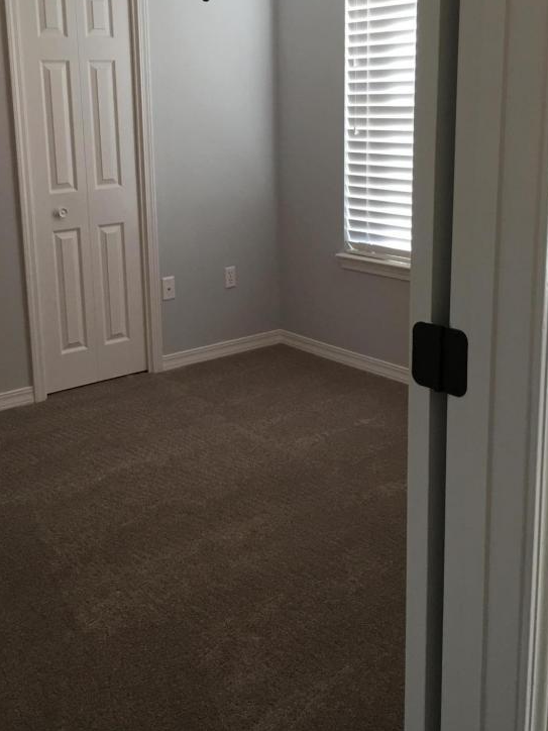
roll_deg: +0.7
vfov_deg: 45.4
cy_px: 281
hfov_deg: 35.0
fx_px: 865
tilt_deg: -10.4
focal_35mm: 41
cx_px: 207
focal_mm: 4.15
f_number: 2.2
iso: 25
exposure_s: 1/15
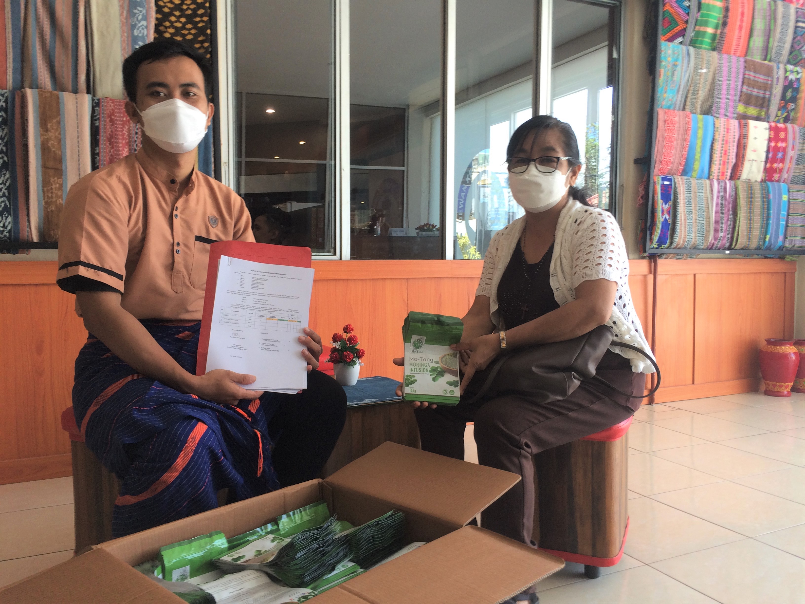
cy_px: 302
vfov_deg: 48.2
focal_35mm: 29
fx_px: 674
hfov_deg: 61.7
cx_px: 402
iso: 50
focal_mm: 4.15
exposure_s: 1/50
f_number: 2.2
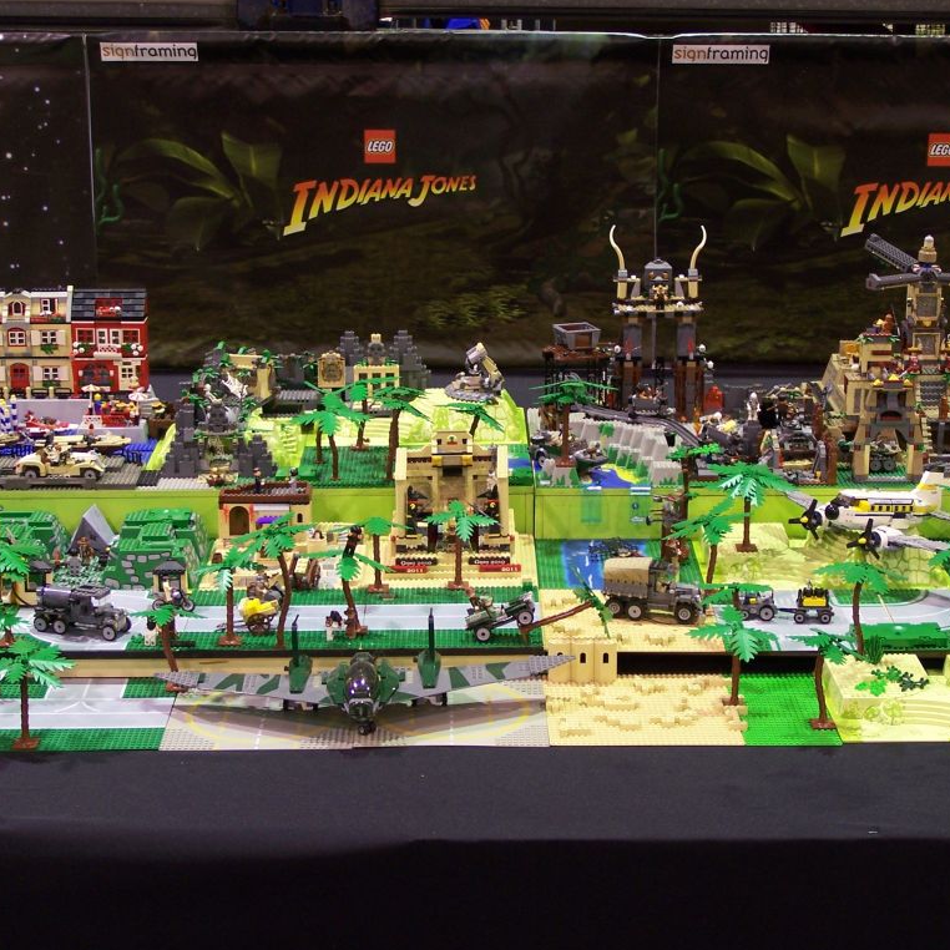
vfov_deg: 22.8
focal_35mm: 76
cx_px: 529
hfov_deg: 22.8
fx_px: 2360
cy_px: 476
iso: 80
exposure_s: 1/2
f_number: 3.2
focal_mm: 10.7
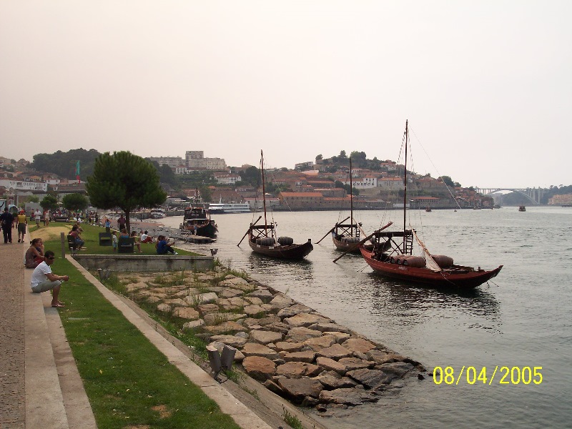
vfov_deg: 37.7
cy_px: 214
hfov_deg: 49.0
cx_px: 286
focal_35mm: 38
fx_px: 628
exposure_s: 1/350
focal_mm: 8
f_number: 4.8
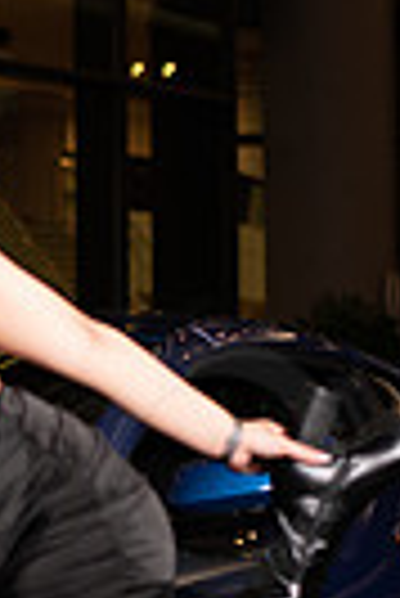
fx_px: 1961
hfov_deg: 11.4
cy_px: 463
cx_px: -63
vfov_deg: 17.2
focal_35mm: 118
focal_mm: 35
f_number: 1.4
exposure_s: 1/640
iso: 500
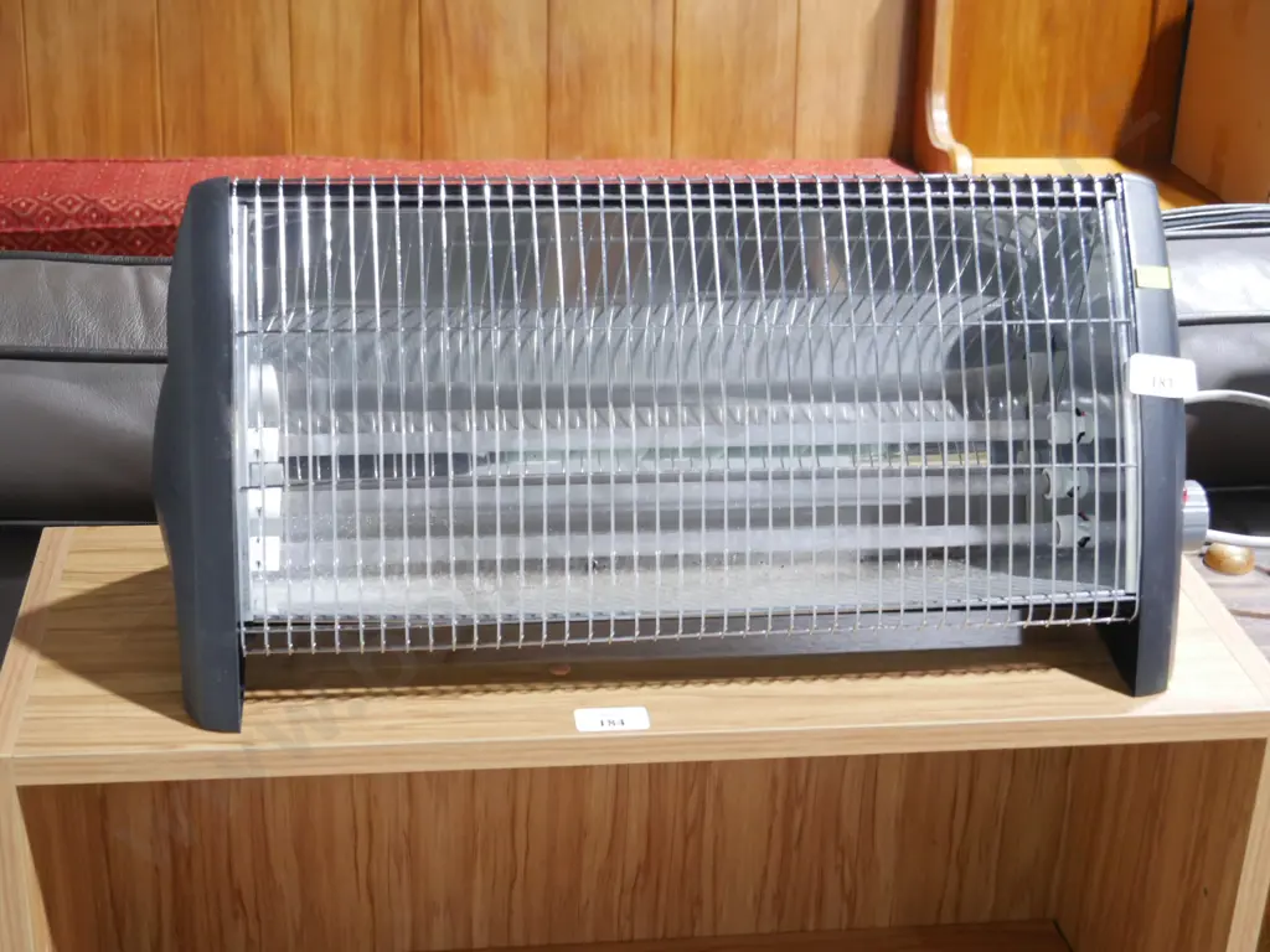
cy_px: 476
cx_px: 635
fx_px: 1981
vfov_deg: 27.0
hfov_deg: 35.5
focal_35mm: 54
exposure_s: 1/60
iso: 2000
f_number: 5.3
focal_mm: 27
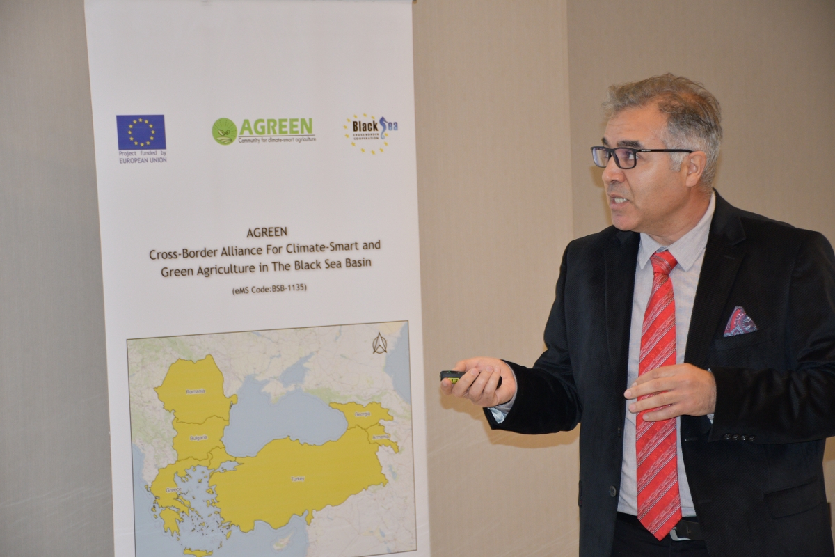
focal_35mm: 105
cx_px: 418
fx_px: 2435
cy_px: 278
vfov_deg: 13.0
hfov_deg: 19.5
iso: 800
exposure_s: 1/60
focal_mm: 70
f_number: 5
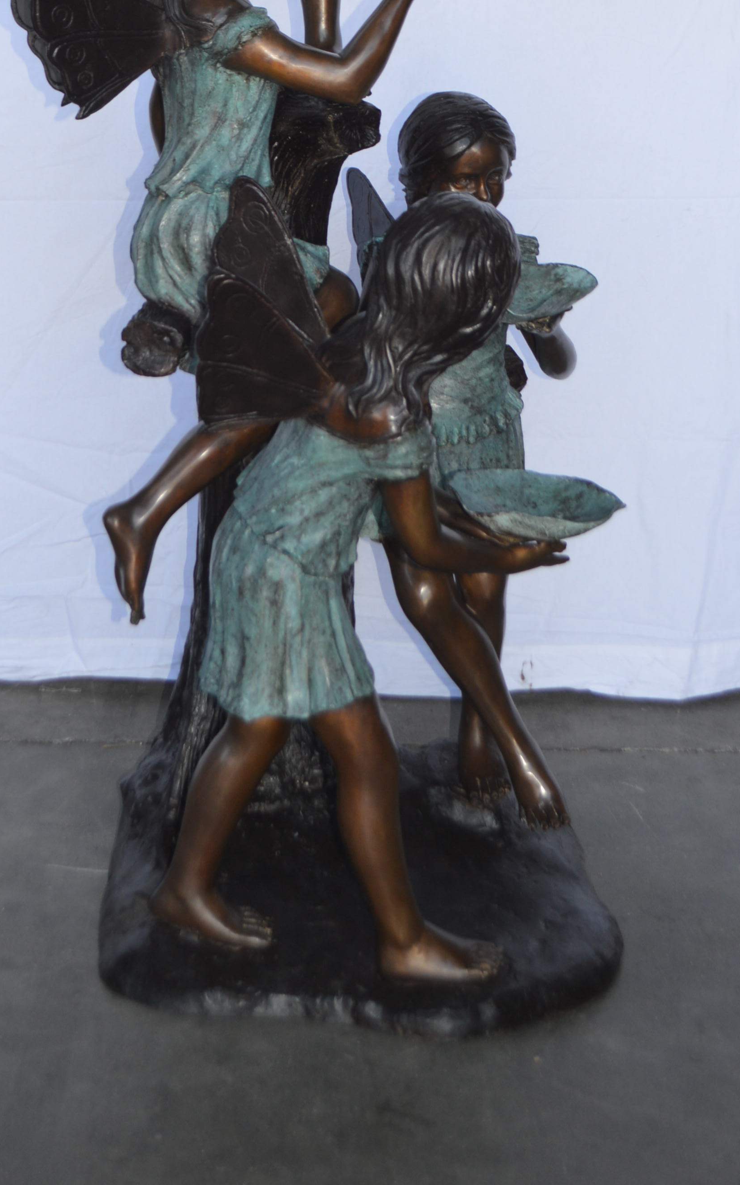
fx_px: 2194
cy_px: 194
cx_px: 284
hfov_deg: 19.1
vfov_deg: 29.3
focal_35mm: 68
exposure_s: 1/125
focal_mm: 26
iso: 220
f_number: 4.2
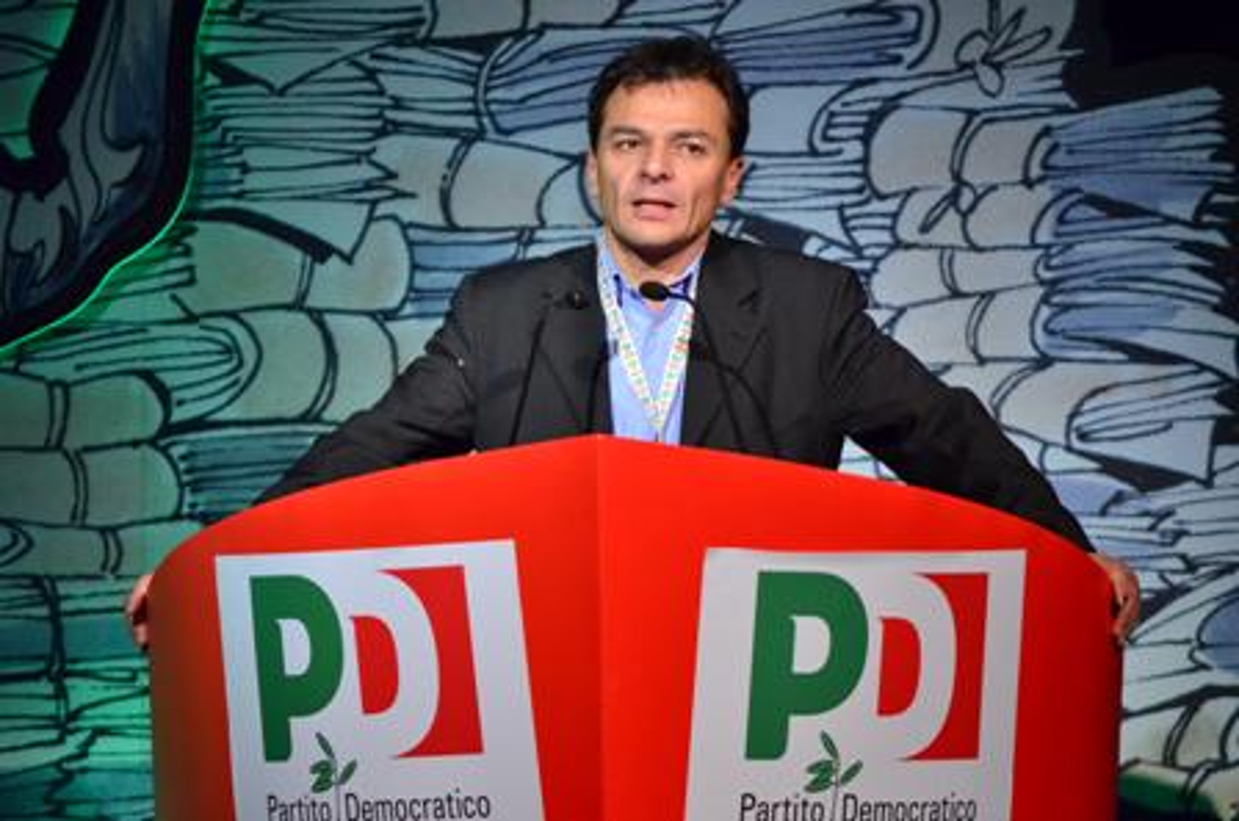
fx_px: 8503
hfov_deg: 8.3
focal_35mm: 248
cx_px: 620
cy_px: 410
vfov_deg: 5.5
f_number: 5.3
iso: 2000
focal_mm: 165
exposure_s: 1/200
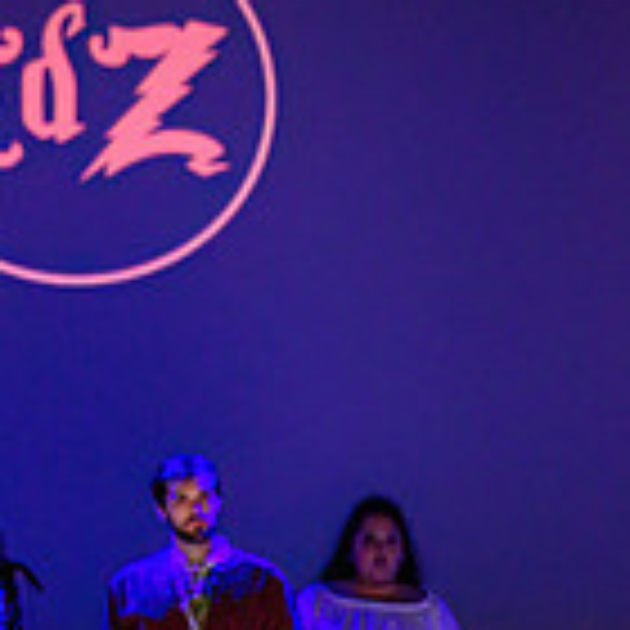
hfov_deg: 11.9
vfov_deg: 11.8
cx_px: 391
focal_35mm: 147
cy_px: 541
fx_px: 3027
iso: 1600
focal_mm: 34.5
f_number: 2.8
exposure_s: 1/200
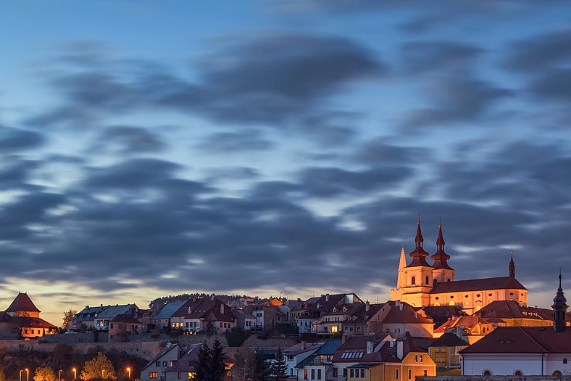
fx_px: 1062
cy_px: 316
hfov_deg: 30.0
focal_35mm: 67
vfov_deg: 20.0
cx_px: 238
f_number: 8
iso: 200
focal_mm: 22
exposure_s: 30
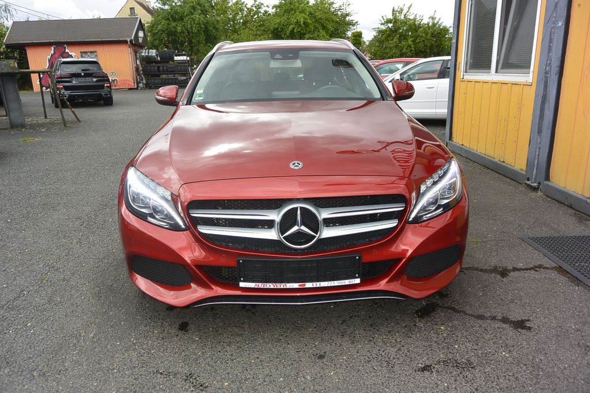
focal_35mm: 27
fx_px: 443
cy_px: 196
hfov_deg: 67.4
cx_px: 295
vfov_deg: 47.9
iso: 160
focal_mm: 10
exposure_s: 1/200
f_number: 4
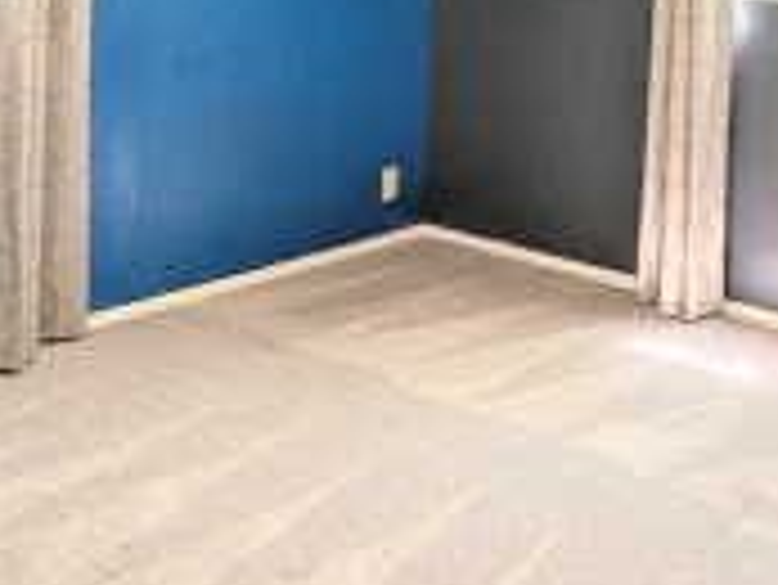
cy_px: -54
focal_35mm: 50
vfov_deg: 26.8
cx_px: 472
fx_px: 1125
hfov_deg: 38.0
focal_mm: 1.95
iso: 46
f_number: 2.2
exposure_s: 1/63
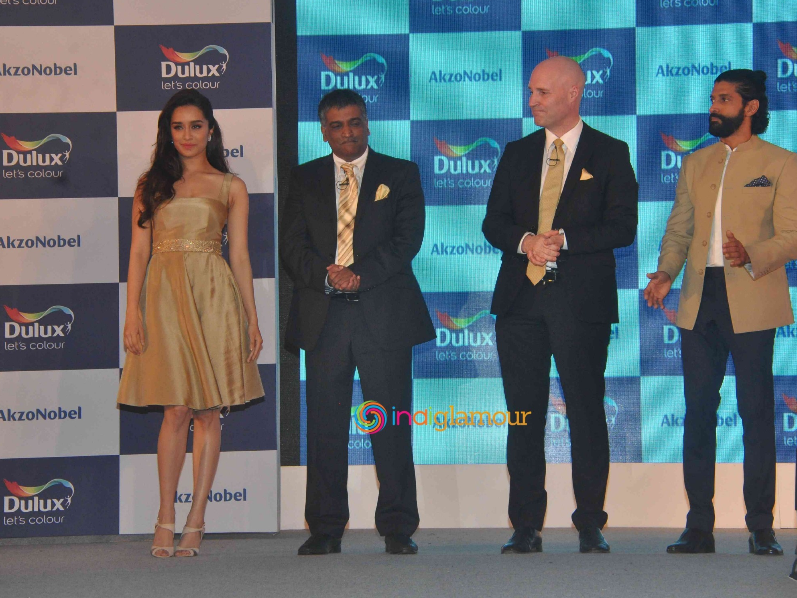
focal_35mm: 95
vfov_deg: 15.6
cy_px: 297
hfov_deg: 20.6
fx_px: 2188
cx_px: 442
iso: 1250
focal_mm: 58
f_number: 11
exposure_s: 1/200
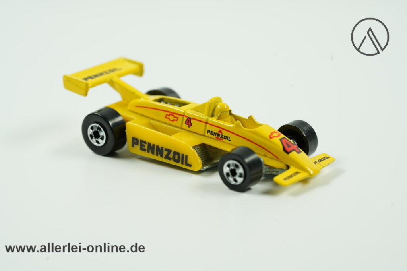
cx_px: 204
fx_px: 1017
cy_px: 136
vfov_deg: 15.2
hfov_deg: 22.6
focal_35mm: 90
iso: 500
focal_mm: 90
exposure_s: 1/25
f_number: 8
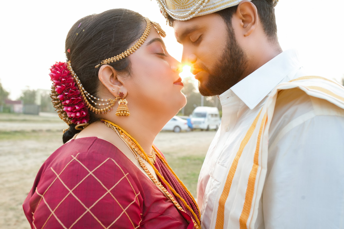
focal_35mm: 35
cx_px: 172
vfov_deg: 37.9
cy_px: 114
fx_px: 334
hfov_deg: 54.4
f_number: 6.3
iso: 500
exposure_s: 1/100
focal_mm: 35
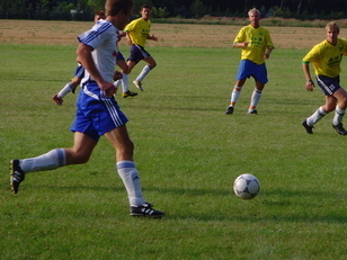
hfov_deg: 10.4
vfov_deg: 7.8
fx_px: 1905
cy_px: 102
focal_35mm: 190
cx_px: 207
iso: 80
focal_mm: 19.8
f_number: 4.5
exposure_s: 1/350
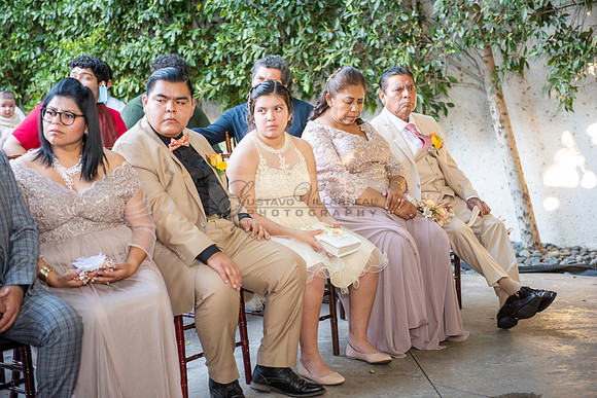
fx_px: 1161
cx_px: 298
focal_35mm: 70
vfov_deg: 19.5
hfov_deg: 28.8
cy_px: 199
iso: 500
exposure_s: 1/100
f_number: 3.2
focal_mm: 70
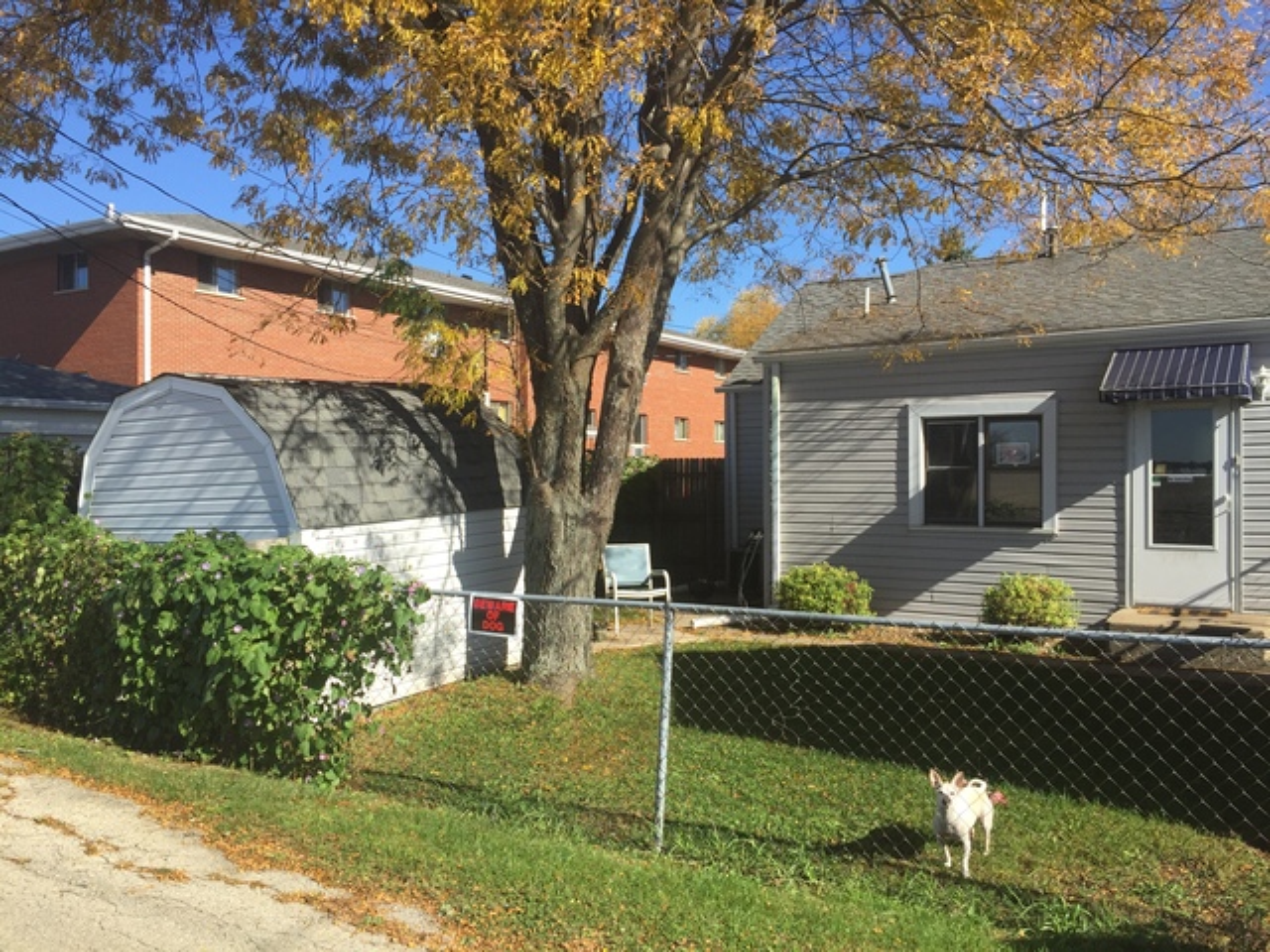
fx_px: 1064
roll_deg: +0.8
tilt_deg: -1.8
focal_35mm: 29
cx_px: 635
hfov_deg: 61.7
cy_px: 476
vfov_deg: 48.2
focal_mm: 4.15
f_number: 2.2
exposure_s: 1/1276
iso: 32
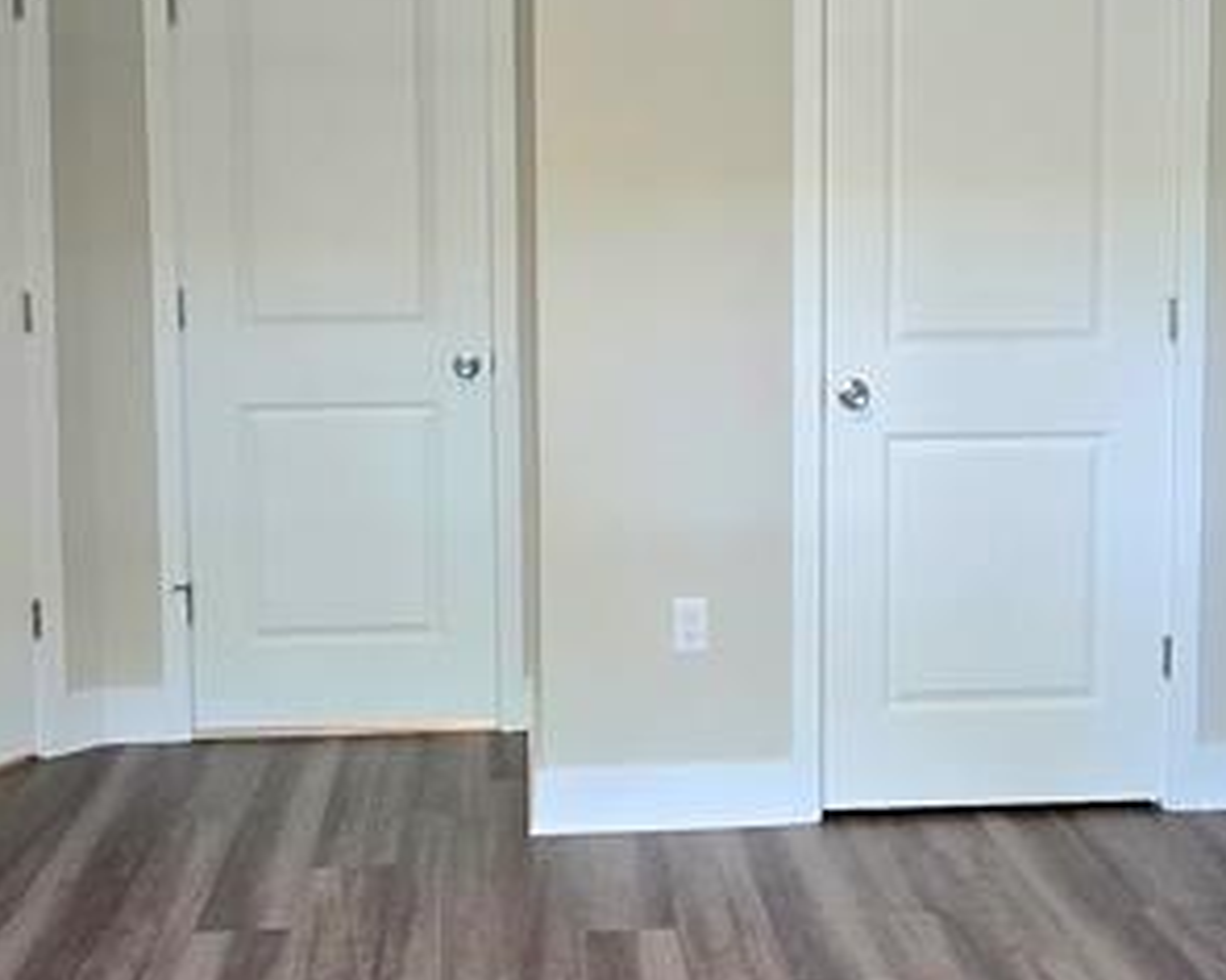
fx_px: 1597
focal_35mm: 44
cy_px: 365
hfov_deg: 42.0
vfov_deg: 34.0
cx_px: 657
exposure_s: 1/60.2
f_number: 2.2
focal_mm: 2.2
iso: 400
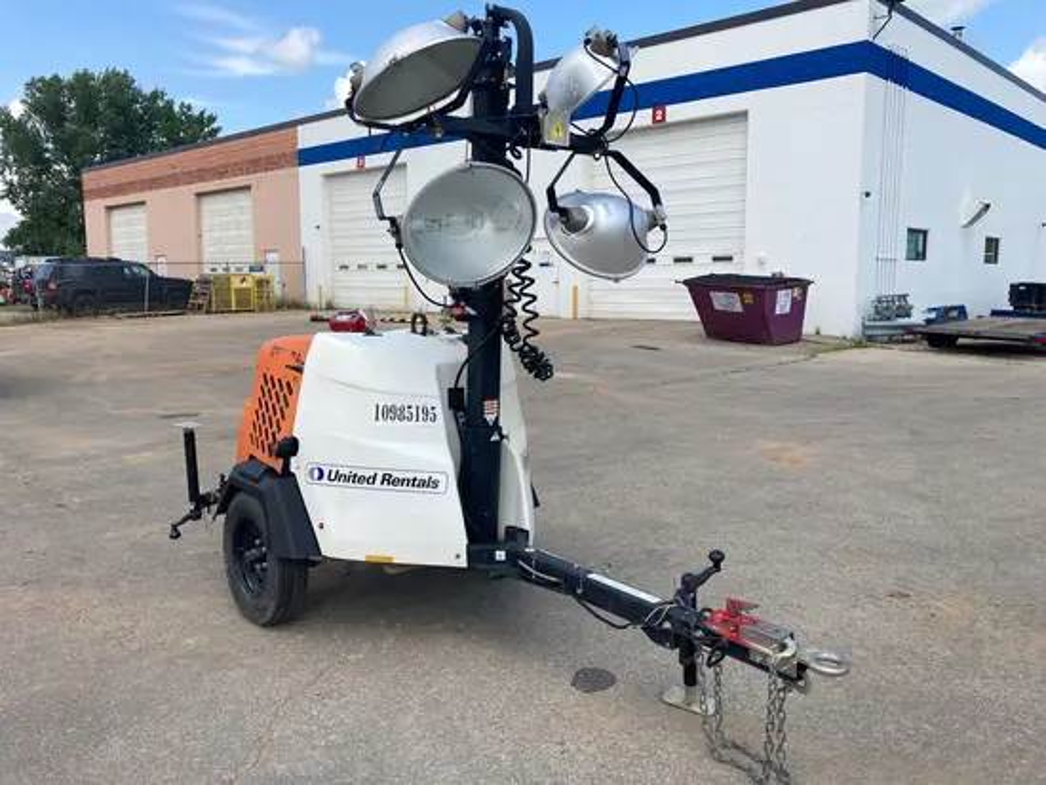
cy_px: 392
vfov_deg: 49.8
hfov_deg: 63.4
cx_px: 523
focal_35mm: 28
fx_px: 846
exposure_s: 1/1600
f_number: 1.8
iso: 20
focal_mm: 3.99
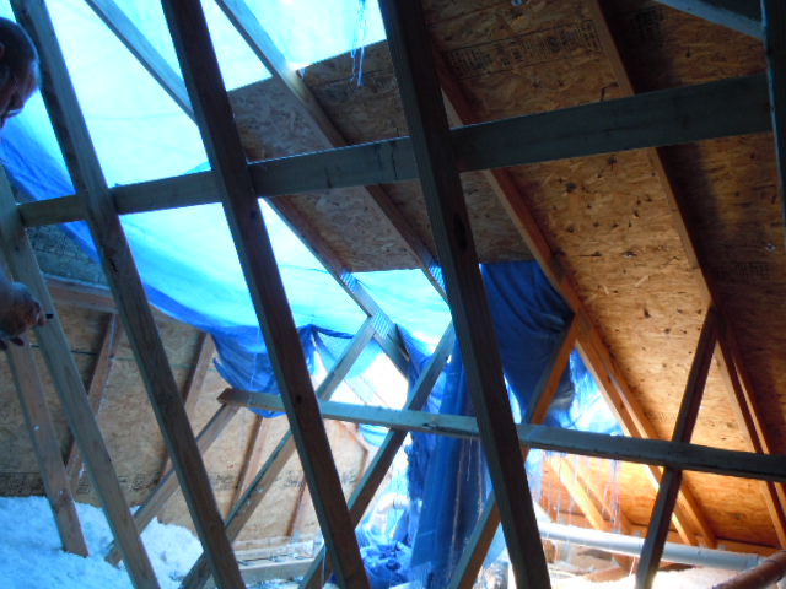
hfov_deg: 60.0
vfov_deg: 46.8
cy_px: 294
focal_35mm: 30
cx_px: 393
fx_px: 681
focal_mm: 5.4
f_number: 3.5
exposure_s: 1/60
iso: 250
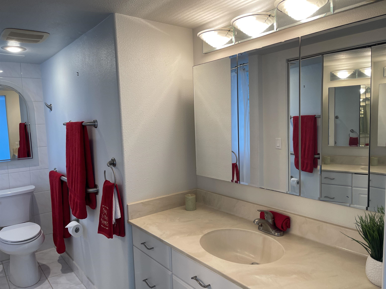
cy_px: 144
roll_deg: +1.7
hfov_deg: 69.4
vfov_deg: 54.9
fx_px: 279
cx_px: 193
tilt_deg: -6.2
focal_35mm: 25
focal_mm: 5.1
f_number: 1.6
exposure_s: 1/120
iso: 100
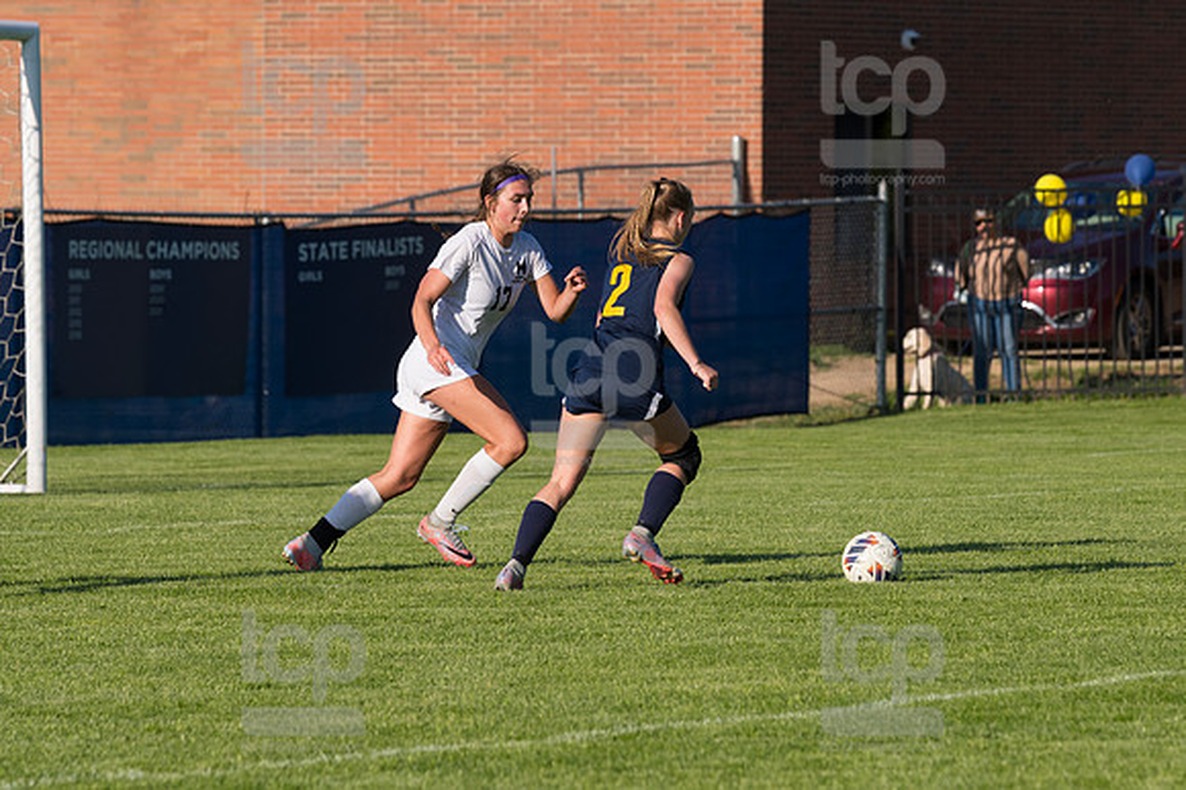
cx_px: 593
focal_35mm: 292
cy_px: 395
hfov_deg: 7.1
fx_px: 9614
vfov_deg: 4.7
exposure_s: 1/1600
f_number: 5.6
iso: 250
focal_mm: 195
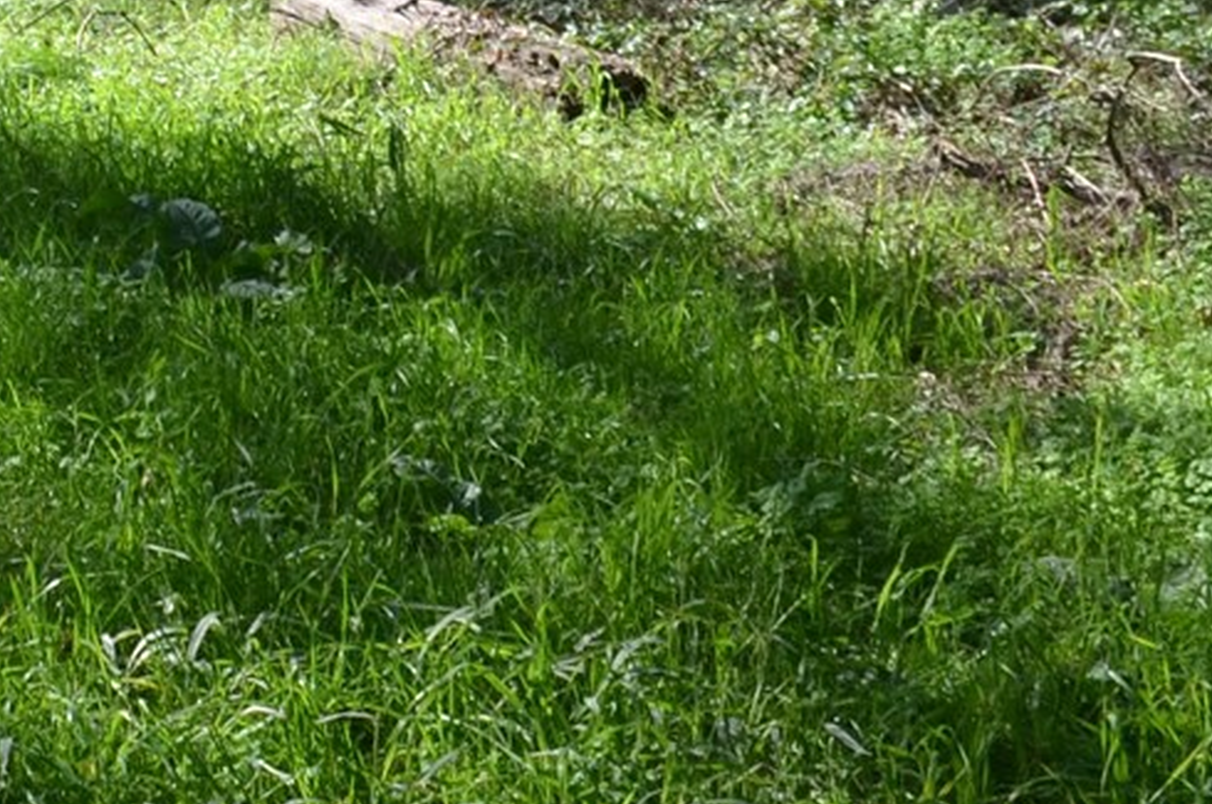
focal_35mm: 120
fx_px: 4033
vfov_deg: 10.7
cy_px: -659
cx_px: -508
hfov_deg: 15.9
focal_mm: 18
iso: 200
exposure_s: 1/200
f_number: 7.1
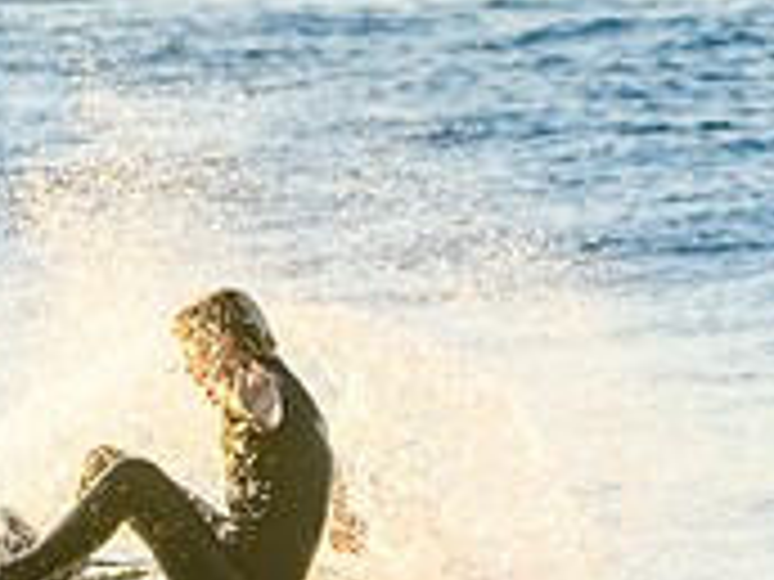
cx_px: -162
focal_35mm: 2439
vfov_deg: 0.6
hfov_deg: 0.8
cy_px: 776
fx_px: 54535
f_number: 5.6
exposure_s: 1/1250
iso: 640
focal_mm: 500
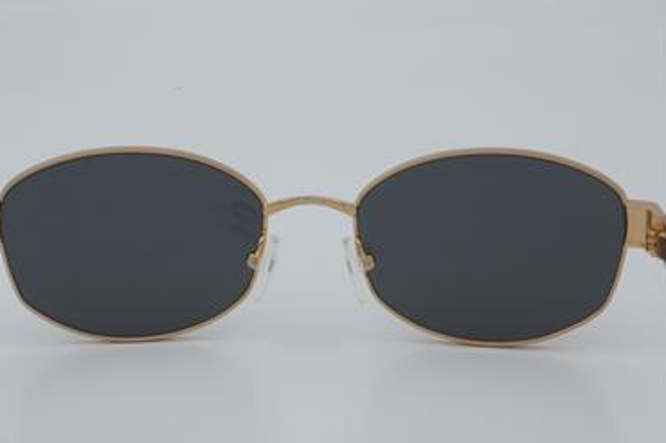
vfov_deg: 16.8
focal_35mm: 81
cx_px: 311
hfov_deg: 25.1
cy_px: 223
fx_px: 1497
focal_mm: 50
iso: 100
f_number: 32
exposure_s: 1/4
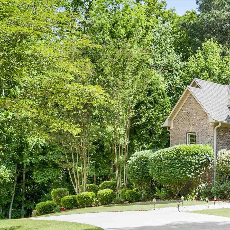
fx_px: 436
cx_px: 265
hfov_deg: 26.7
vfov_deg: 29.0
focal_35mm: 58
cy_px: 180
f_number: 5.6
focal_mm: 14
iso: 100
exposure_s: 1/100
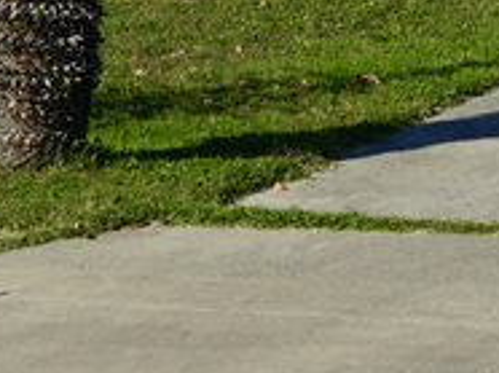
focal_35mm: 327
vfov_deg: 4.4
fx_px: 4708
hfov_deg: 6.0
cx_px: 588
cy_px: -572
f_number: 14
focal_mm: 39
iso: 100
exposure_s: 1/125
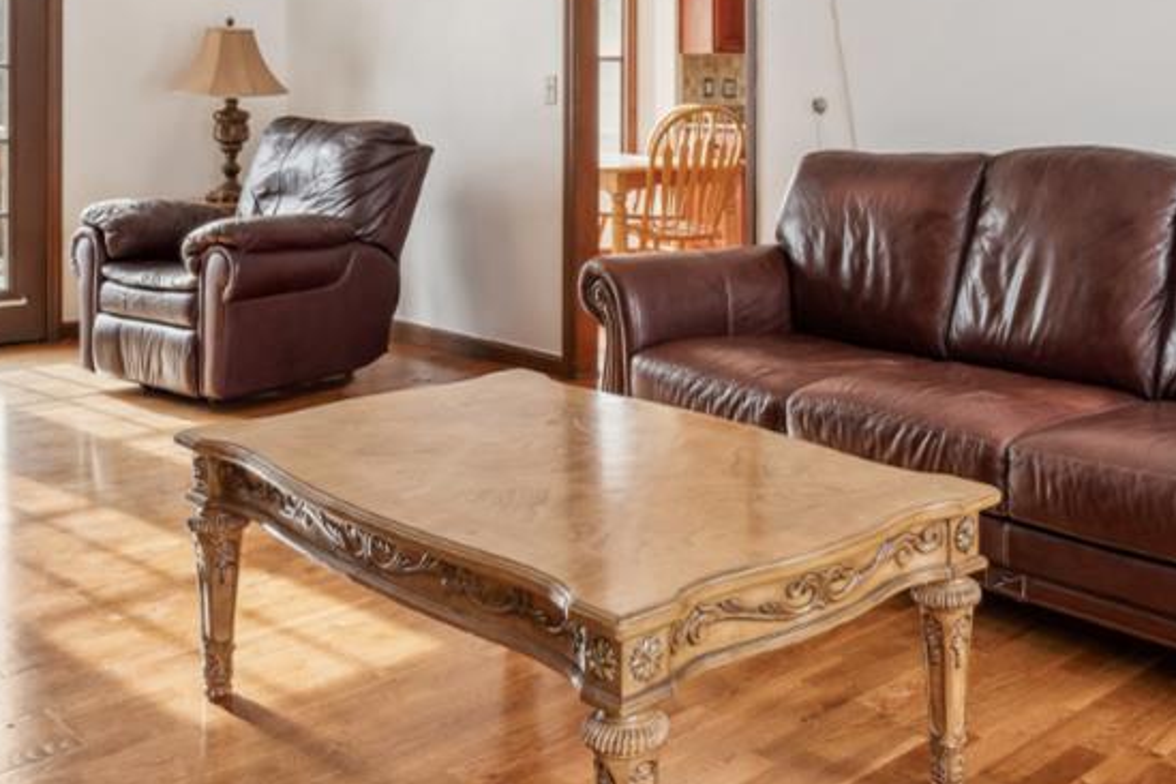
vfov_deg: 31.4
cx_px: 803
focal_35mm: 41
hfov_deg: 46.5
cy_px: 114
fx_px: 1339
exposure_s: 1/6
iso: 200
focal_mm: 15
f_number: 9
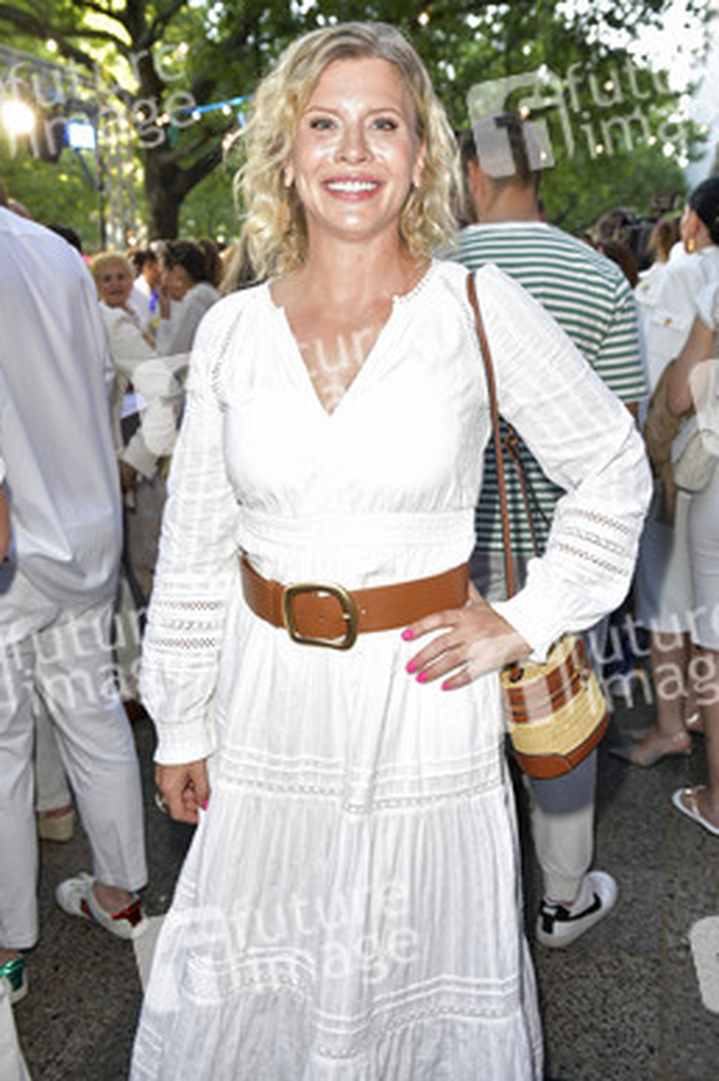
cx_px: 357
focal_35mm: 33
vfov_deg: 57.3
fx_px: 990
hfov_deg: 39.9
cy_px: 529
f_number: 5
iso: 800
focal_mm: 32
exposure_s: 1/125
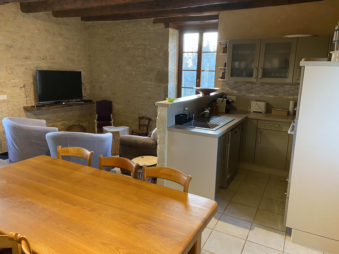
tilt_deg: -12.5
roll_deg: -2.0
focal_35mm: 26
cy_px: 127
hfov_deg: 67.3
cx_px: 170
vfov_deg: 53.1
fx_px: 255
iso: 500
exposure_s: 1/50
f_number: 1.8
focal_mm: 4.25
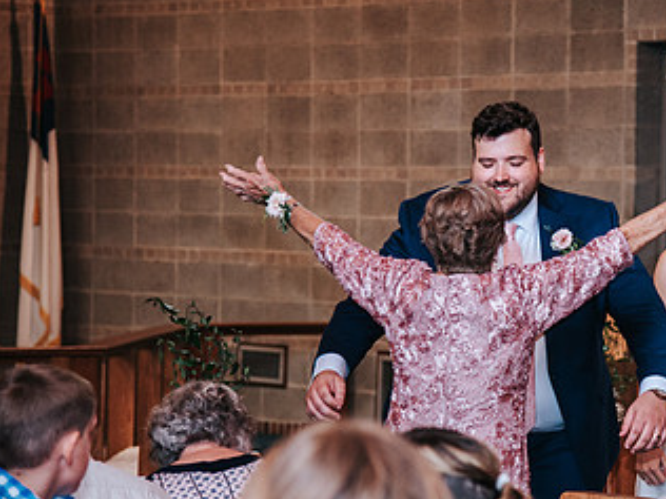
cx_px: 556
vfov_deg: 9.8
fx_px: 2924
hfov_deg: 12.9
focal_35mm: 152
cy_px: 250
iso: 1000
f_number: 4
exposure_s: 1/200
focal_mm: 86
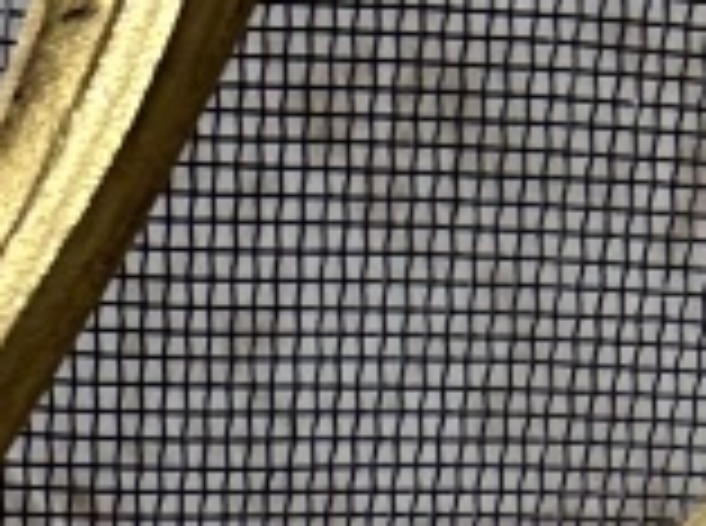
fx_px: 3744
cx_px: 157
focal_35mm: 184
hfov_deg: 10.7
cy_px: 1938
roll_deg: -1.4
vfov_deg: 6.7
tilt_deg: -28.3
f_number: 1.78
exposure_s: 1/100
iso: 100
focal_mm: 6.86
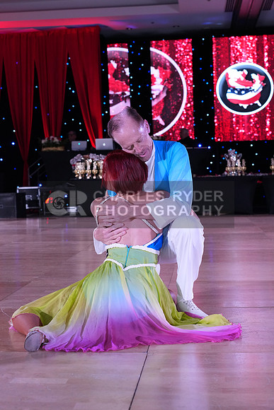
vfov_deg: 35.6
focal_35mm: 56
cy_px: 205
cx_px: 137
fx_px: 639
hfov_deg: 24.2
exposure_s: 1/250
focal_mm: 56
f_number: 5
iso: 2500
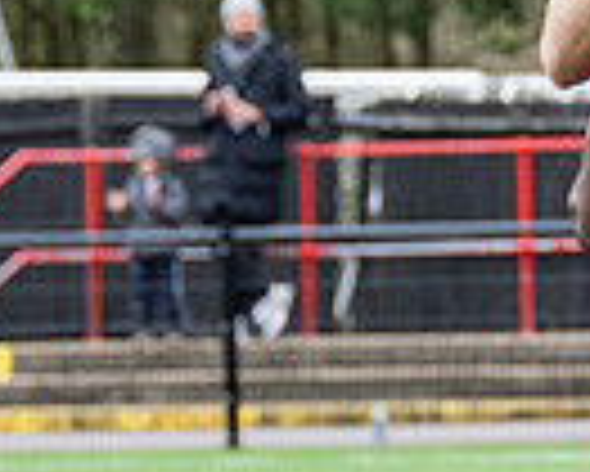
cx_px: 1033
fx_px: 12093
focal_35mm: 692
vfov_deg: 2.2
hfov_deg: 2.8
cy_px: 127
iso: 800
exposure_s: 1/1000
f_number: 4
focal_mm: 98
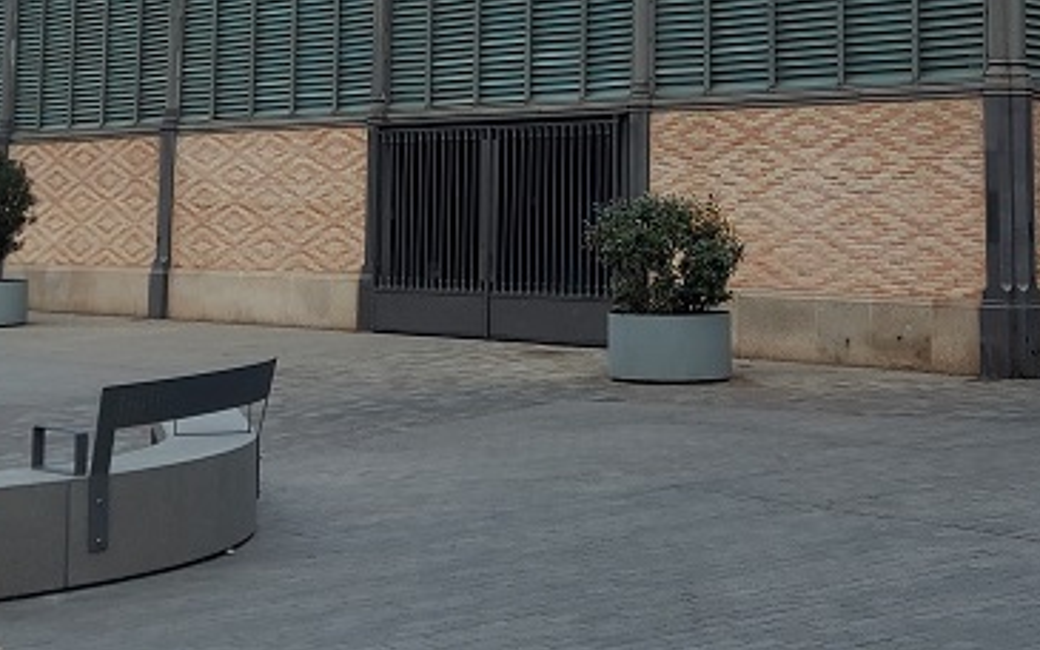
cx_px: 590
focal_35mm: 71
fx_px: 2012
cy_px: -38
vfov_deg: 17.8
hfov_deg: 28.9
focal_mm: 5.23
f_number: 1.8
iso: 32
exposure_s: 1/622
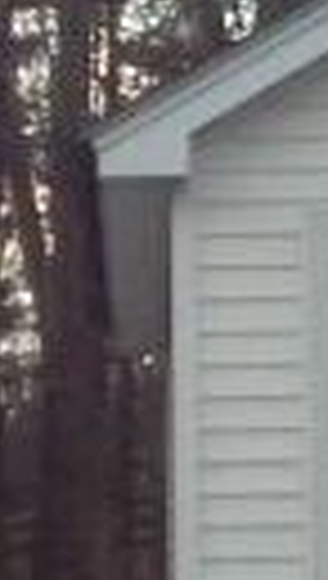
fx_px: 7172
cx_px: 283
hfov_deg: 2.6
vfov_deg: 4.6
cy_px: 299
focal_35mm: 466
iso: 231
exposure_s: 1/161
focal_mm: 9
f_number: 3.4
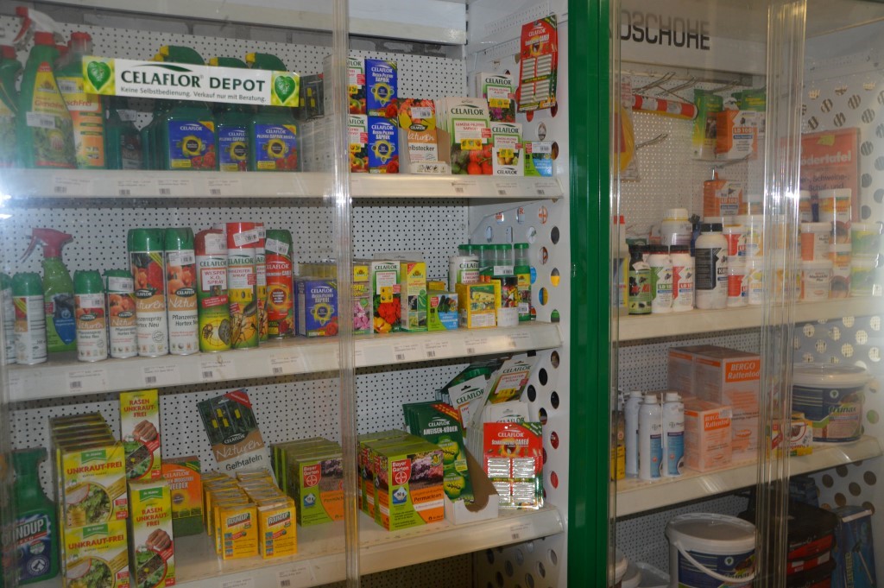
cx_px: 442
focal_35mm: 34
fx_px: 846
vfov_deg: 38.3
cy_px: 294
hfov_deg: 55.1
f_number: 3.8
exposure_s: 1/60
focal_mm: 23
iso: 500
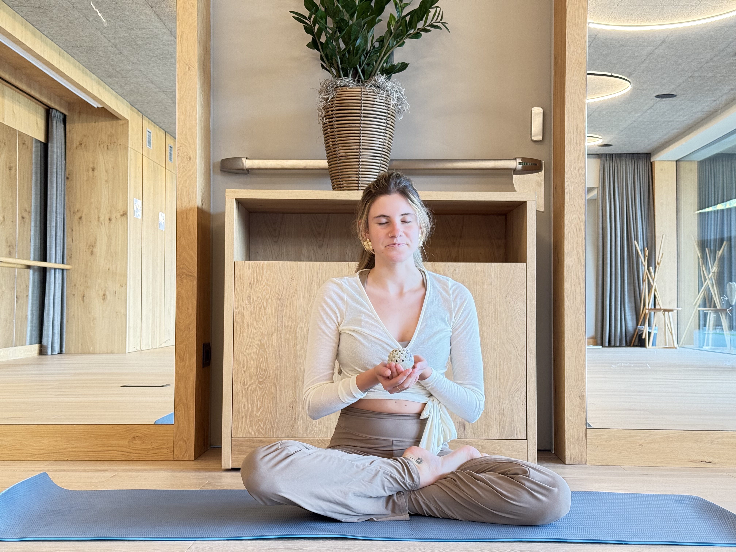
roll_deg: -0.4
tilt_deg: +2.0
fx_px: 1021
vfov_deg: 30.3
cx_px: 368
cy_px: 276
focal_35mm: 48
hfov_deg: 39.7
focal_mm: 6.76
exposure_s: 1/50
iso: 250
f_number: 1.78
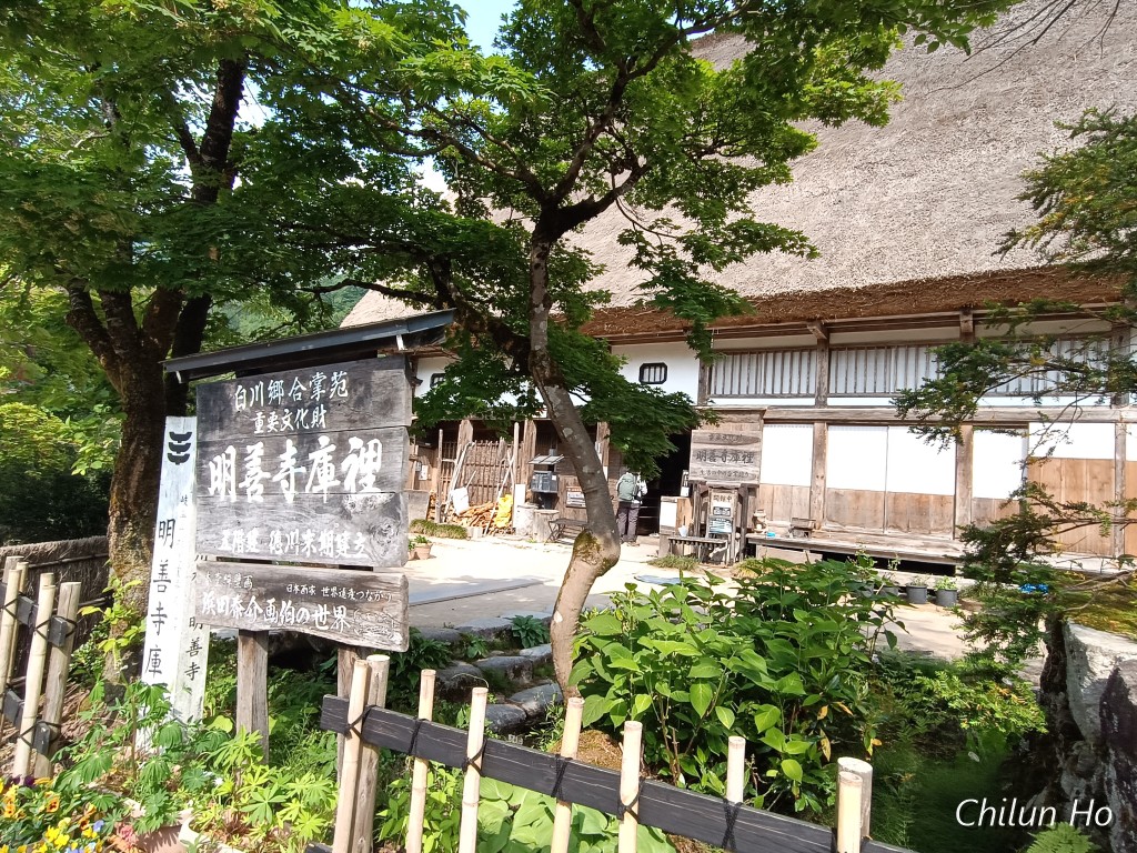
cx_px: 568
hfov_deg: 94.5
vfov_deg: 78.1
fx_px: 526
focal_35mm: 16
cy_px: 426
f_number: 2.2
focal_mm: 1.66
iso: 50
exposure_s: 1/418
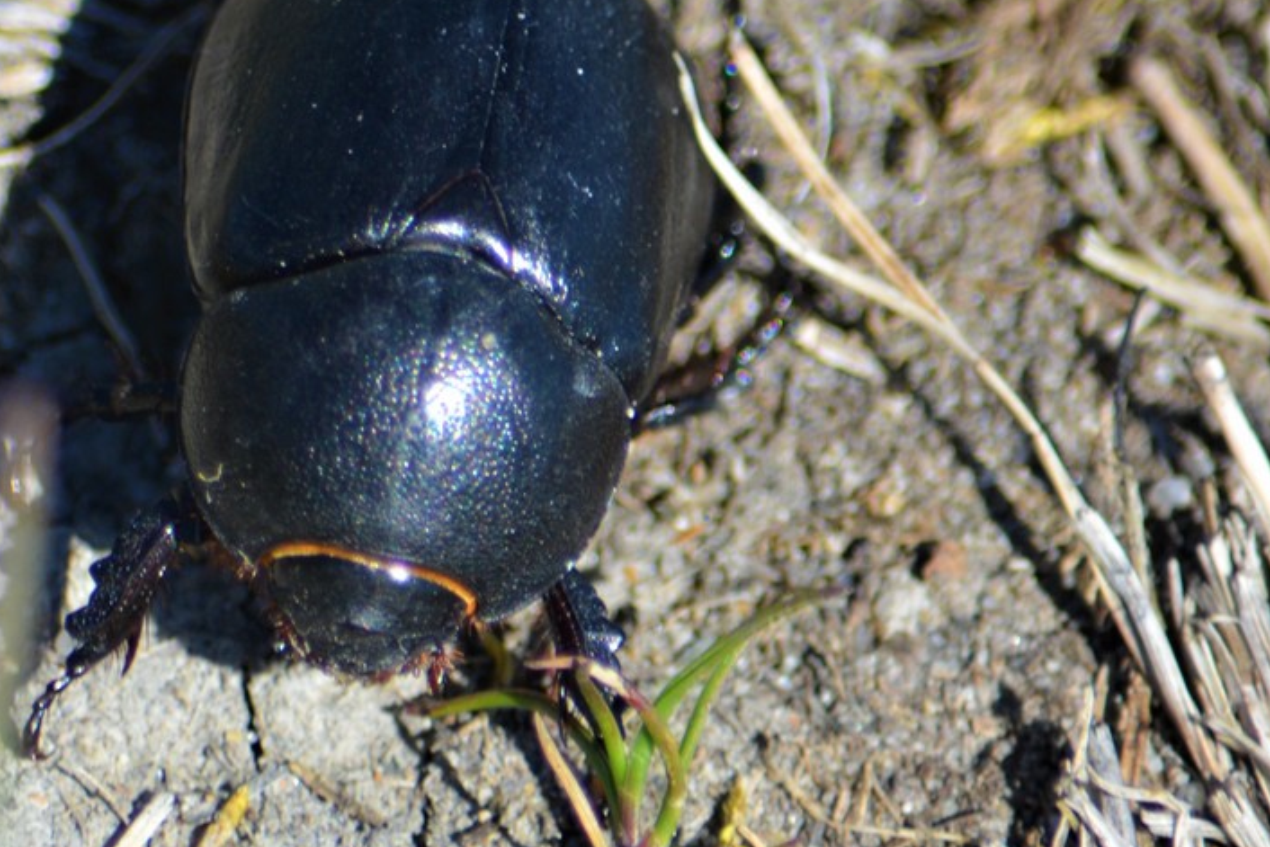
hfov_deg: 3.4
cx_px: 565
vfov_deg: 2.2
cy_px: 320
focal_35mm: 612
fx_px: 21593
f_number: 6.3
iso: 200
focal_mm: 300
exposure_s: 1/640
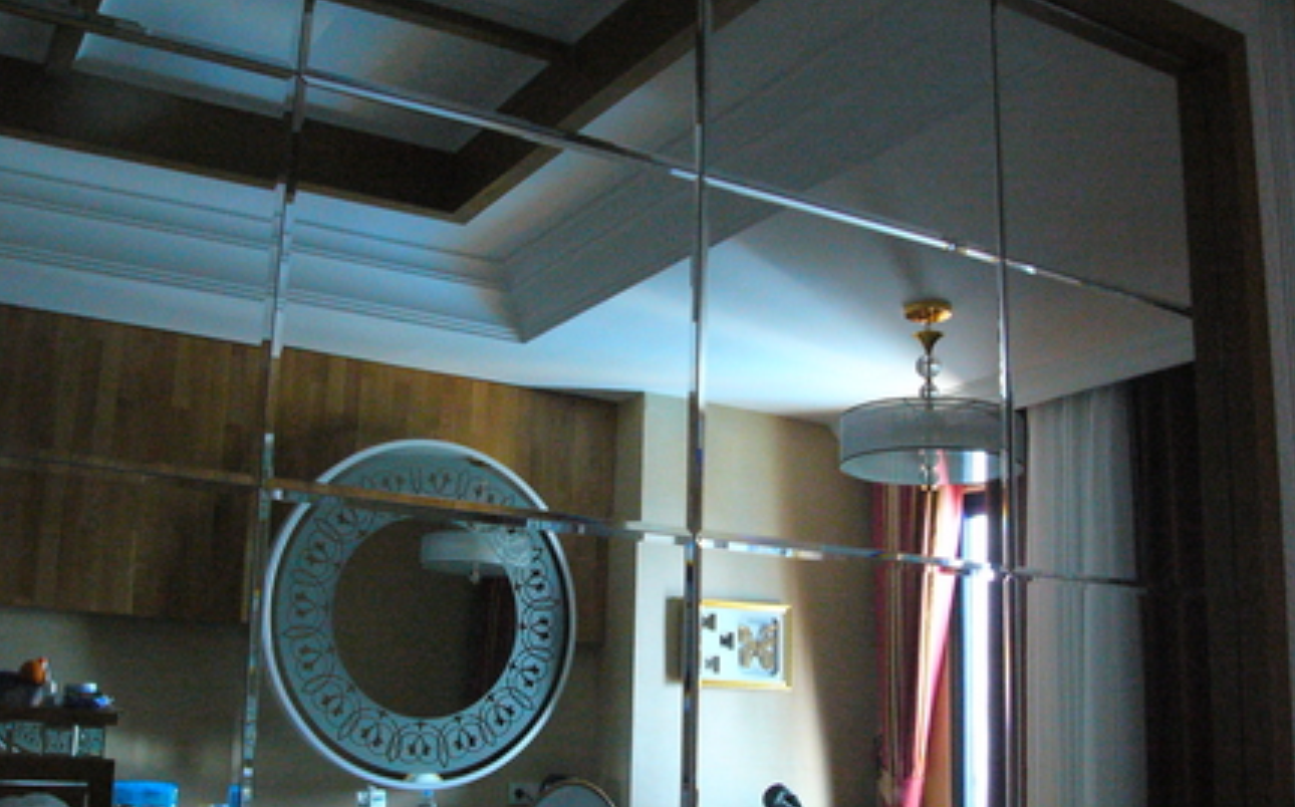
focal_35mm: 40
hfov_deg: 49.3
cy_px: 443
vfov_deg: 31.9
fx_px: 1411
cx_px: 620
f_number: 2.8
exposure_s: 1/30
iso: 400
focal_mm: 6
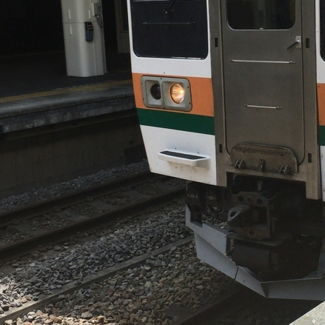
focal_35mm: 70
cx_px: 258
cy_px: 139
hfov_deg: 24.3
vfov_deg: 24.6
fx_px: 744
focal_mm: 4.15
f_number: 2.2
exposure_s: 1/680
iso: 25
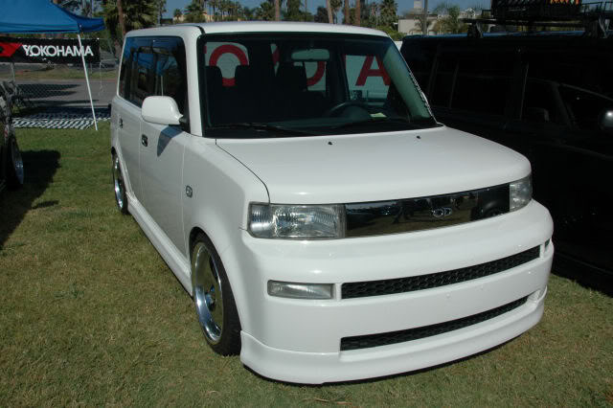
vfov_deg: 39.9
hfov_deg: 57.2
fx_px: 562
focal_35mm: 33
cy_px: 204
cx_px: 306
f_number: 14
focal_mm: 22
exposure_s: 1/400
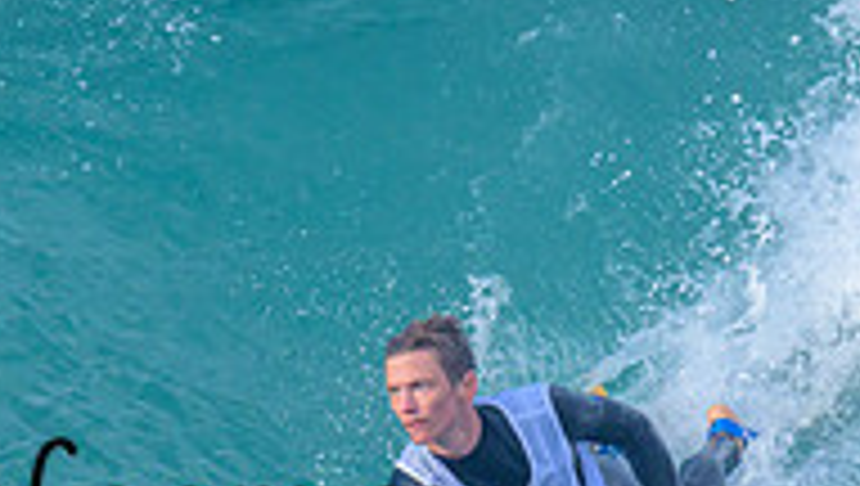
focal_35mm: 3498
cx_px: -205
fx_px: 79868
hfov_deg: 0.6
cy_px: 564
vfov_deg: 0.3
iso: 800
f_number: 11
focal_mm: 800
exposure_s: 1/640
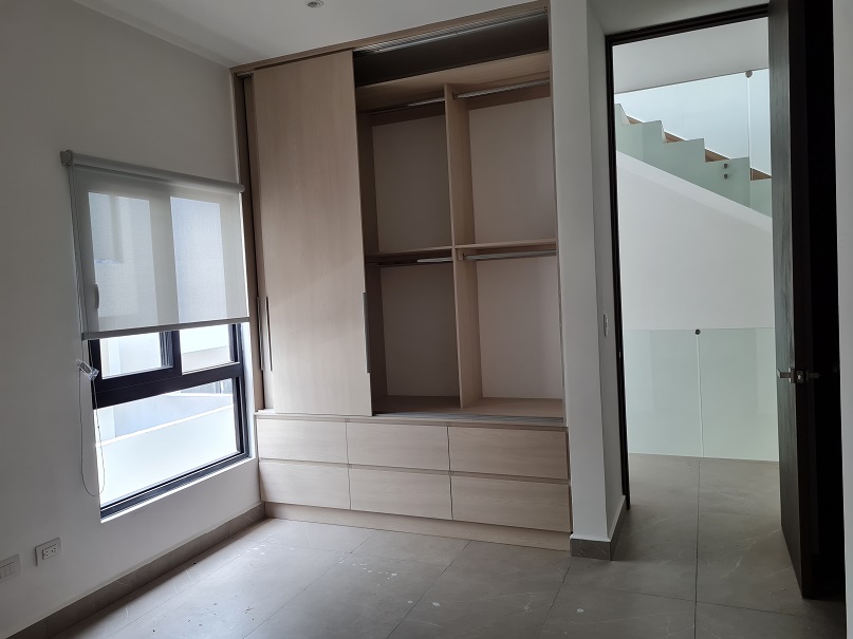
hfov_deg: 67.3
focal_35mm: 26
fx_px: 641
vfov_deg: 53.1
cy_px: 320
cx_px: 426
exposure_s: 1/120
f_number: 1.8
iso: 100
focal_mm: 5.4
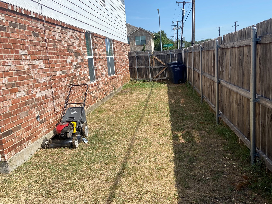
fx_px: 275
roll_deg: +3.6
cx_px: 139
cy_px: 106
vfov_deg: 40.7
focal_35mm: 35
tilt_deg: -9.1
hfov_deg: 52.6
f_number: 1.8
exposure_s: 1/3610
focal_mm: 4.25
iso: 32
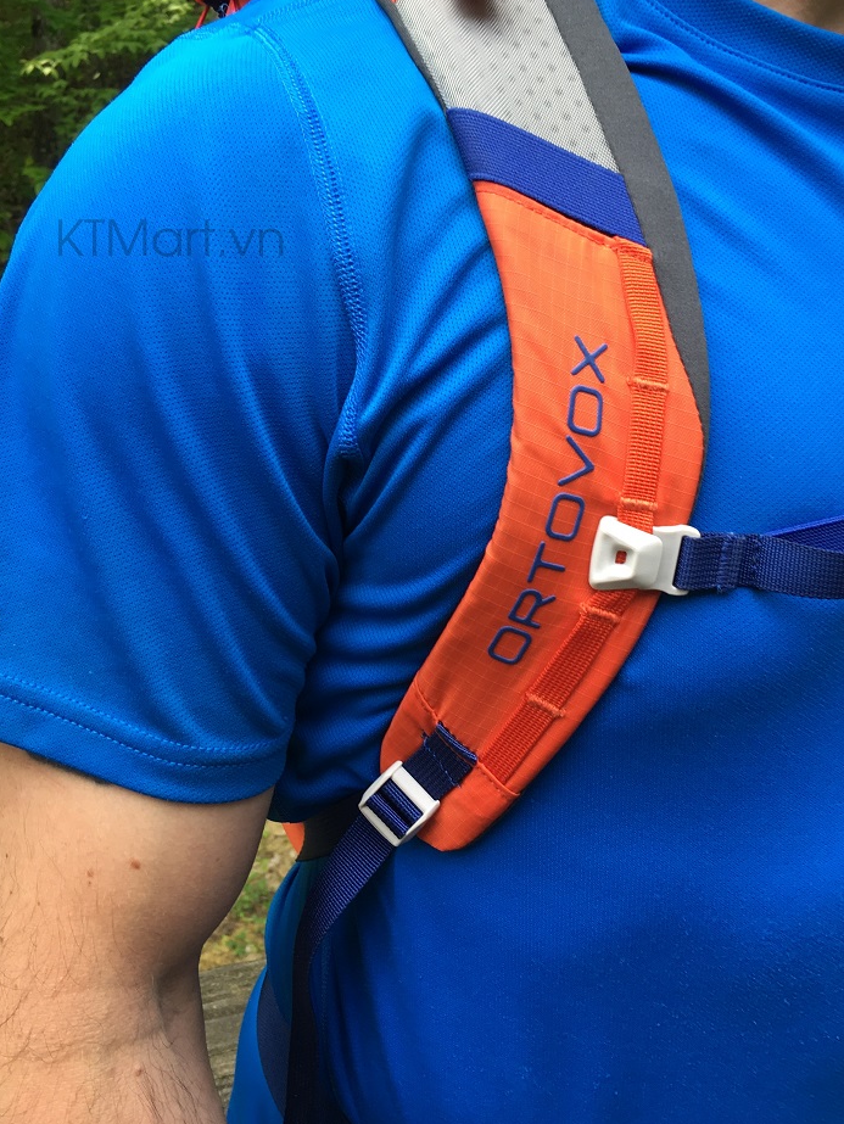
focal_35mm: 38
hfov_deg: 37.7
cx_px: 443
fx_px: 1234
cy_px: 425
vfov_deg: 48.5
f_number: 2.2
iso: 25
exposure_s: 1/120
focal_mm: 4.15
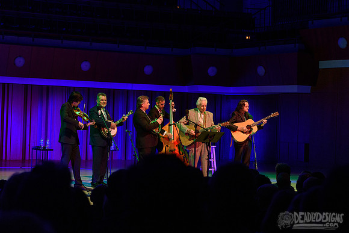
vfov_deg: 16.5
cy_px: 115
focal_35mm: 83
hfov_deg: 24.6
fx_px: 801
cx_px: 187
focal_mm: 70
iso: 2500
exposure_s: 1/200
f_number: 5
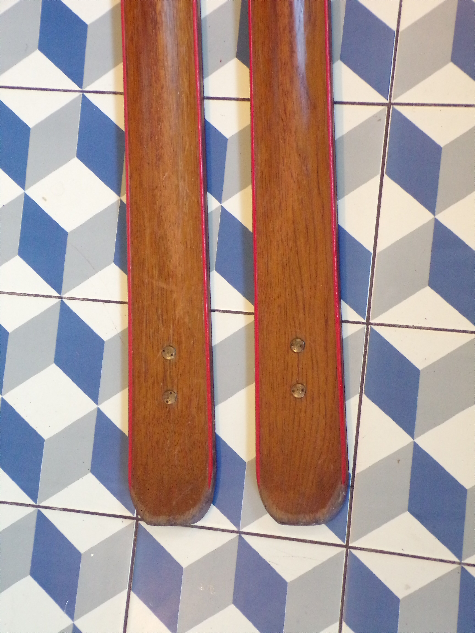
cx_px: 238
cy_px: 316
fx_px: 1189
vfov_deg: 29.8
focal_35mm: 65
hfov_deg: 22.6
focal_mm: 11.6
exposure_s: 1/42
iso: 800
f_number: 3.8
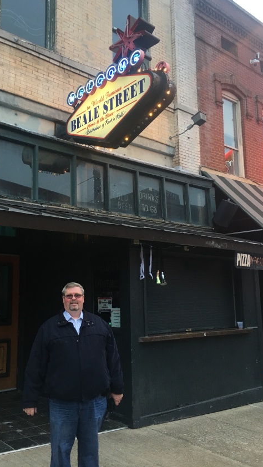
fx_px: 396
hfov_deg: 36.4
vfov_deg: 61.0
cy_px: 232
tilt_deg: +9.4
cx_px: 91
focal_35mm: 32
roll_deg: +1.4
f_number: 2.2
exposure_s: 1/30
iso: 40
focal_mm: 4.15
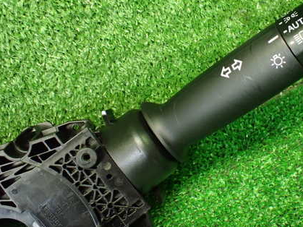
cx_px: 215
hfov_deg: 42.9
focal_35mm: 43
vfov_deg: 33.4
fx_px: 376
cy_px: 81
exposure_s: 1/80
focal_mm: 5.4
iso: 800
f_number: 2.3
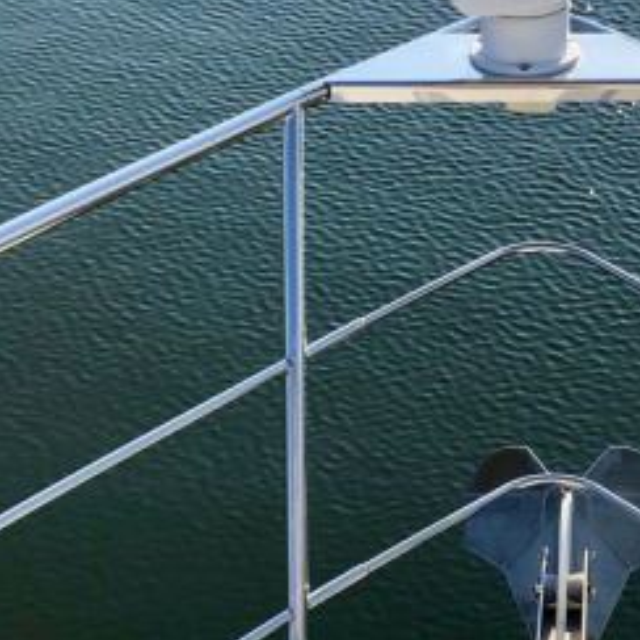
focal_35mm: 81
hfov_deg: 20.9
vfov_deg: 20.9
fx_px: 1694
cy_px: 593
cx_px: 580
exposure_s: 1/2525
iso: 20
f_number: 1.8
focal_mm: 3.99
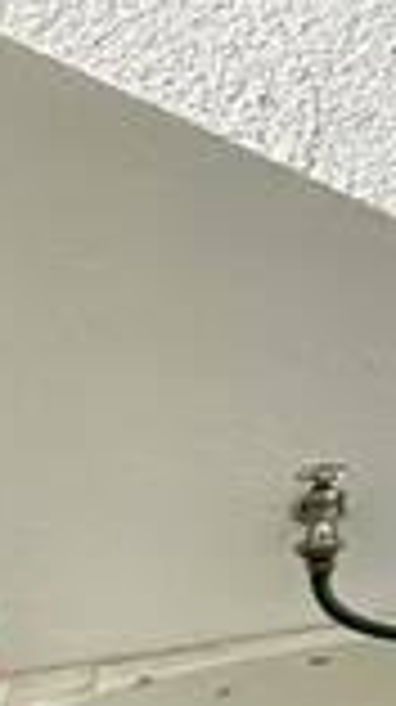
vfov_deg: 14.8
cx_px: 2714
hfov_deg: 4.5
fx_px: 2620
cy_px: -180
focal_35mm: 140
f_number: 2.2
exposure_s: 1/882
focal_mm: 2.22
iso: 40
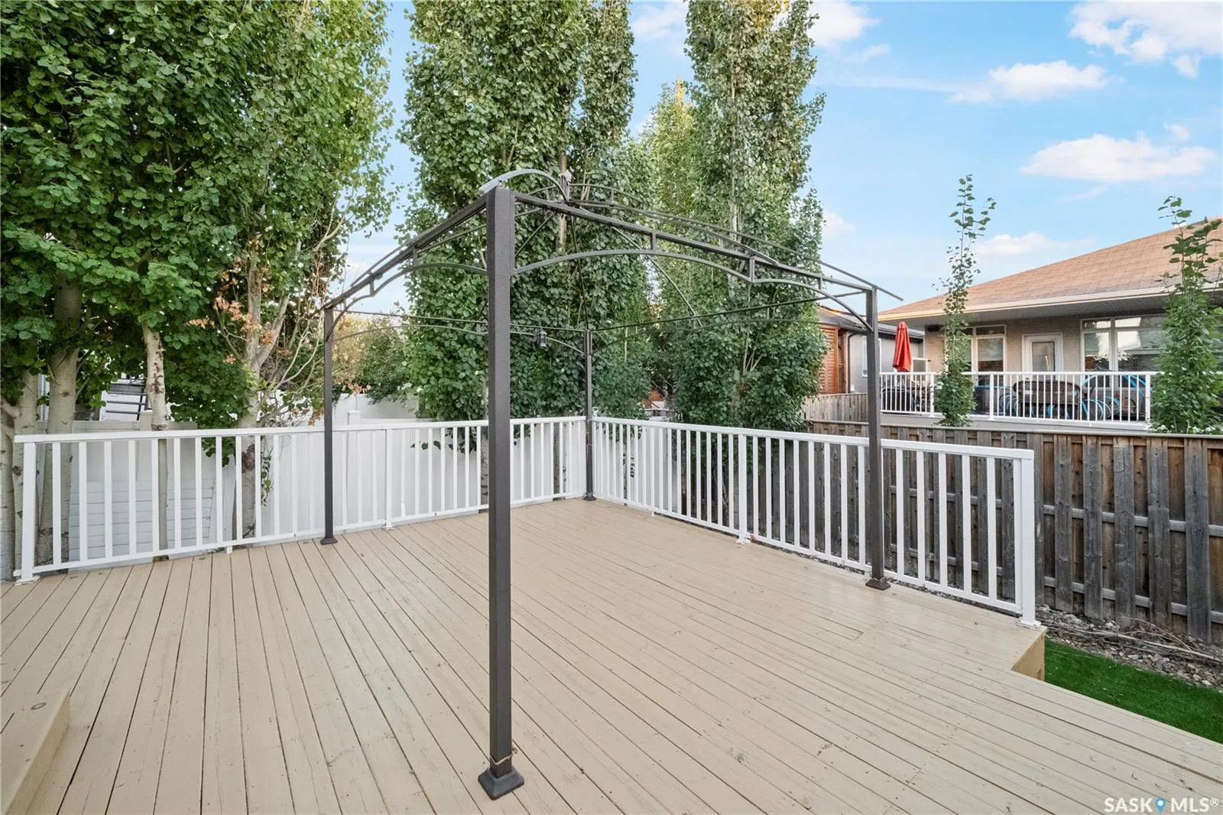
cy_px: 408
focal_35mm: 14
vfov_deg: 83.2
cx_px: 612
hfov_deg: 106.3
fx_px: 459
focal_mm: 9
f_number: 10
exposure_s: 1/30
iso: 2500
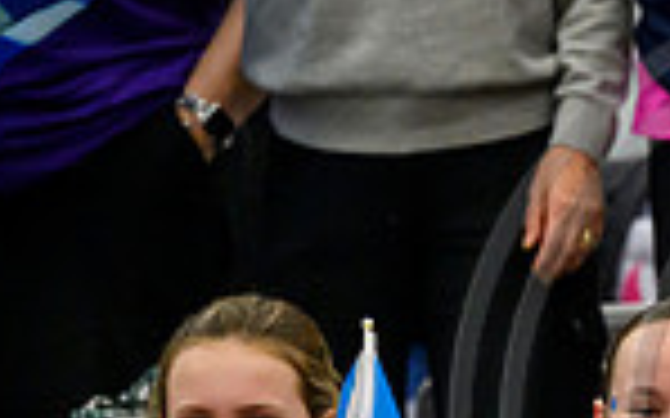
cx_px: 913
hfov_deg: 5.3
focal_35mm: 397
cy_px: 429
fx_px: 7246
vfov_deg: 3.3
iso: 4000
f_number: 3.2
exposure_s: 1/1250
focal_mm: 100
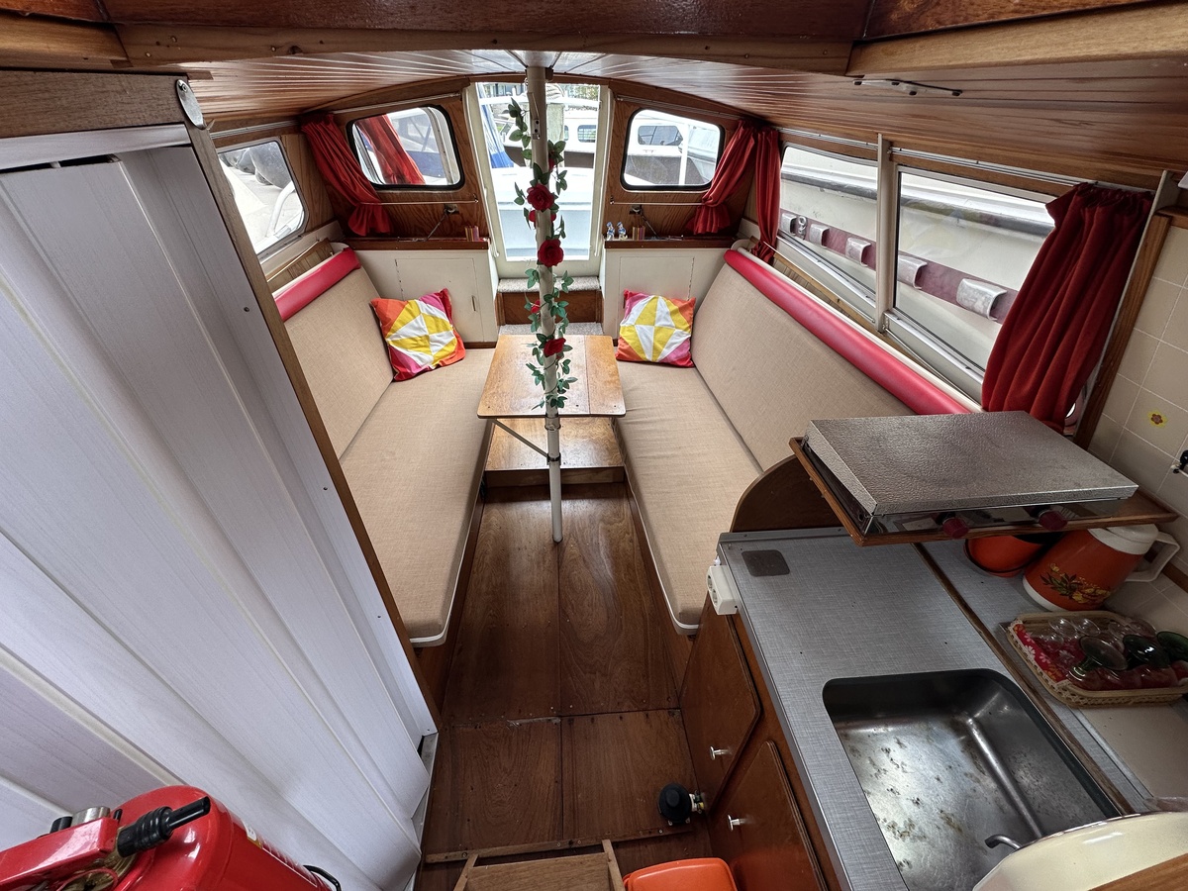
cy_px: 446
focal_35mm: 14
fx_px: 480
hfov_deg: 102.1
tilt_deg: -34.3
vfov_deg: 85.7
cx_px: 594
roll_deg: -1.4
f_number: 2.2
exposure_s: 1/99
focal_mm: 2.22
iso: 64
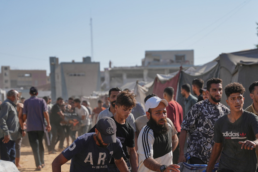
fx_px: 667
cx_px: 178
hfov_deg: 21.8
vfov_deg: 14.6
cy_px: 138
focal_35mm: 93
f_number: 2.8
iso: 100
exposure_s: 1/3200
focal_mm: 56.7
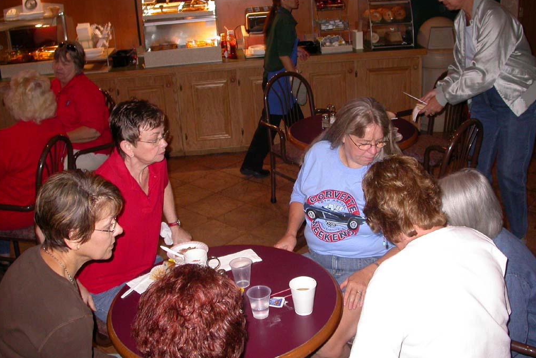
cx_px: 265
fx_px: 596
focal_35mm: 40
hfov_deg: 48.5
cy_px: 162
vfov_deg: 33.4
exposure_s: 1/60
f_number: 2.6
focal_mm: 7.85
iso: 200
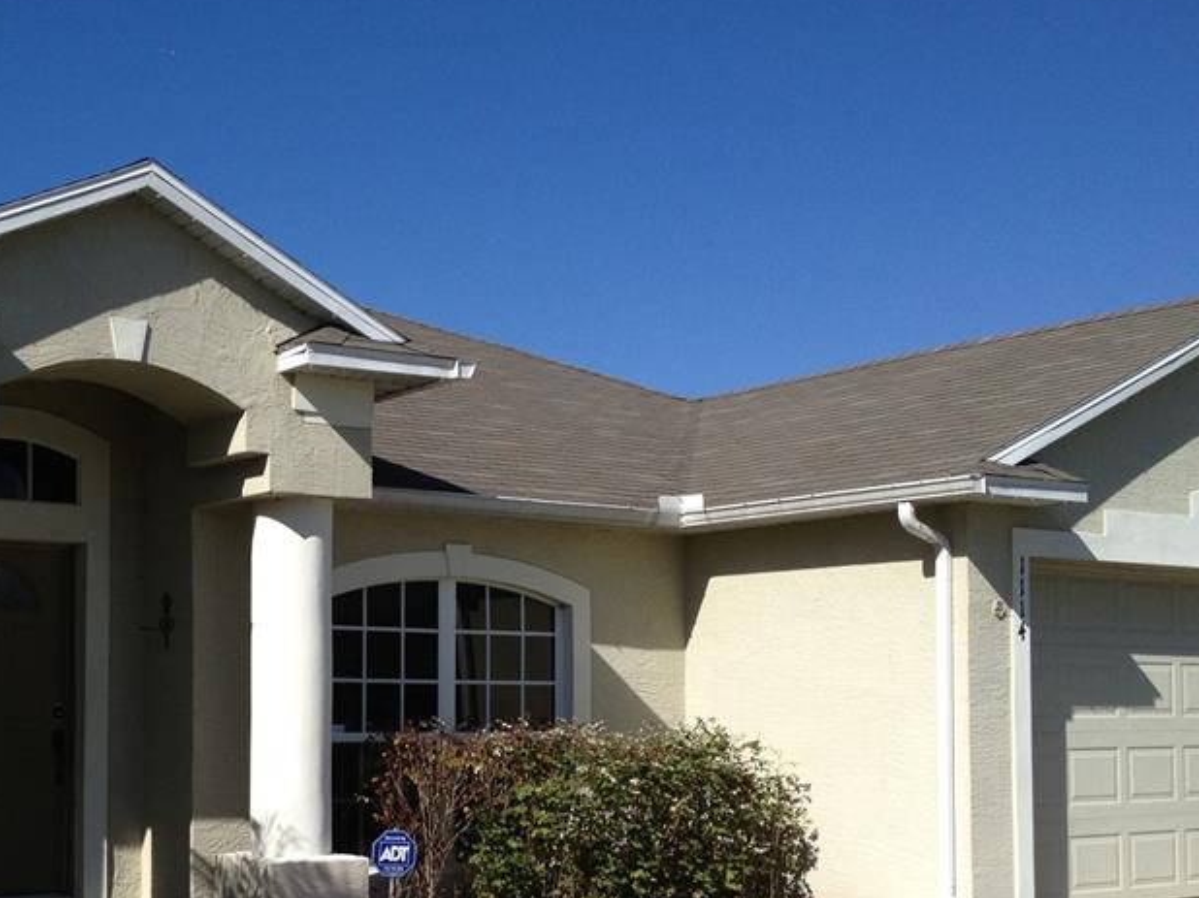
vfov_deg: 25.0
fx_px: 2008
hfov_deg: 32.7
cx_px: 330
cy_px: 623
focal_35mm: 58
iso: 50
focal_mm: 4.28
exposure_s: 1/2513
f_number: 2.4
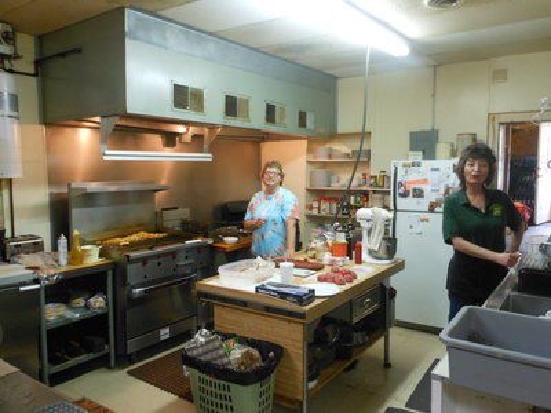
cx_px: 276
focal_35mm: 28
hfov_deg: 63.4
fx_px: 446
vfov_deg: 49.7
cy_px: 206
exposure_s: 1/25
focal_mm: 5
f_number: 3.7
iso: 400
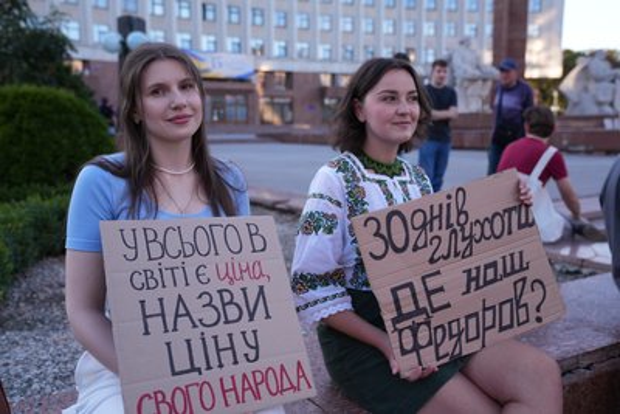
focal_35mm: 34
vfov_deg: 38.9
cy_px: 207
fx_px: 586
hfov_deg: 55.8
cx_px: 310
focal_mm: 34
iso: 200
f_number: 3.5
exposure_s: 1/250
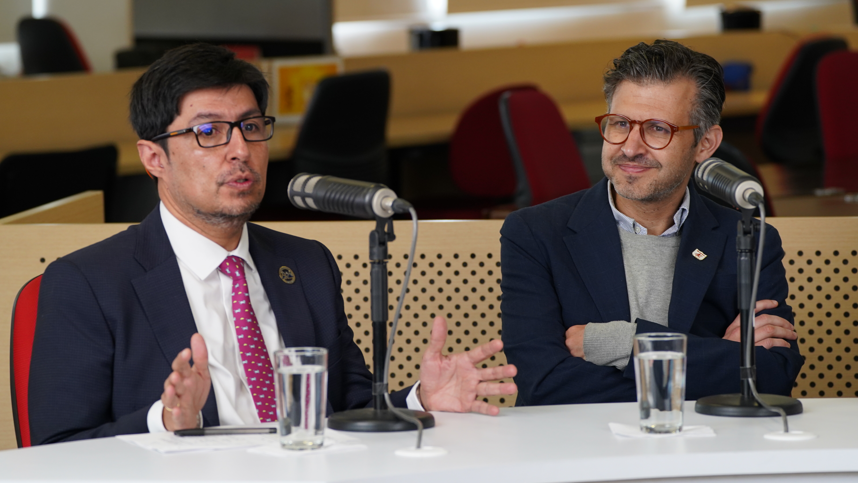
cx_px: 431
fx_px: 4095
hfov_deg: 12.0
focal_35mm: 180
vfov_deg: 6.7
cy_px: 224
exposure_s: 1/160
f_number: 6.3
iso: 1600
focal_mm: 171
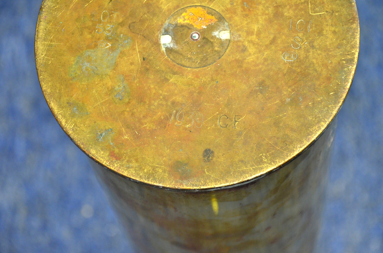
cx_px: 192
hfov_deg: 17.1
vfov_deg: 11.4
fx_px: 1274
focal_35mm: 120
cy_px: 126
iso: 1600
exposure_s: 1/20
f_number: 5.6
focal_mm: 80
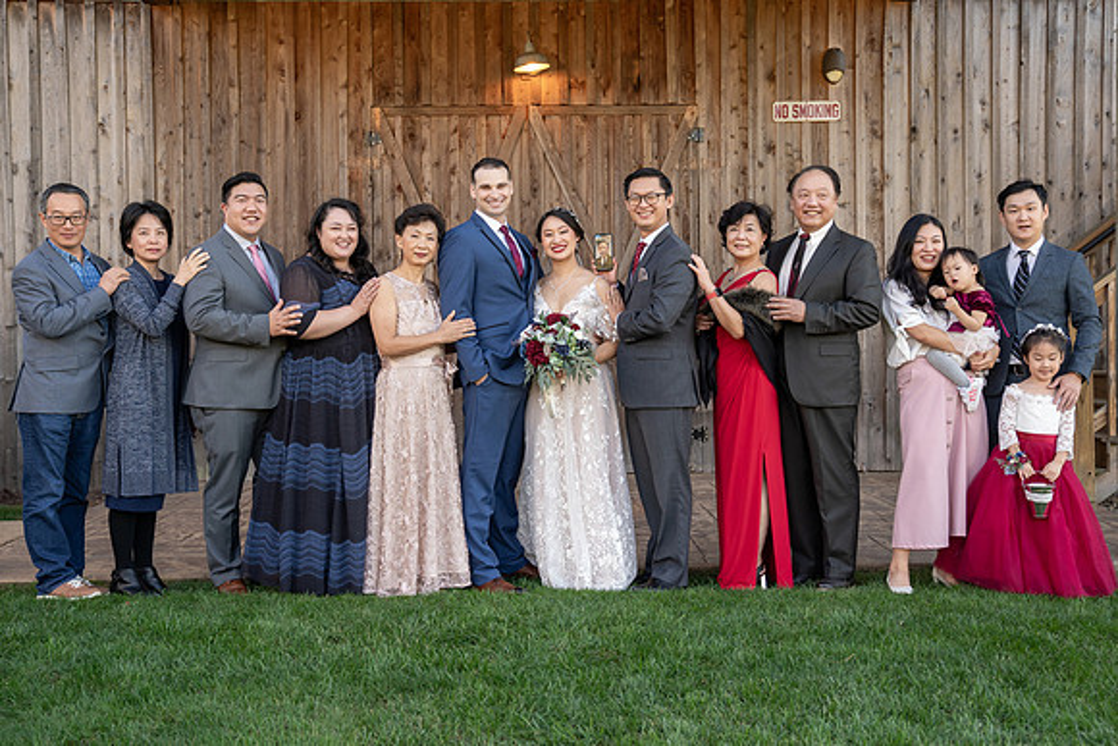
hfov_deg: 48.5
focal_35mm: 40
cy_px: 350
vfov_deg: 33.5
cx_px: 537
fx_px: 1240
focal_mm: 37
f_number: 4
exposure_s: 1/200
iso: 400
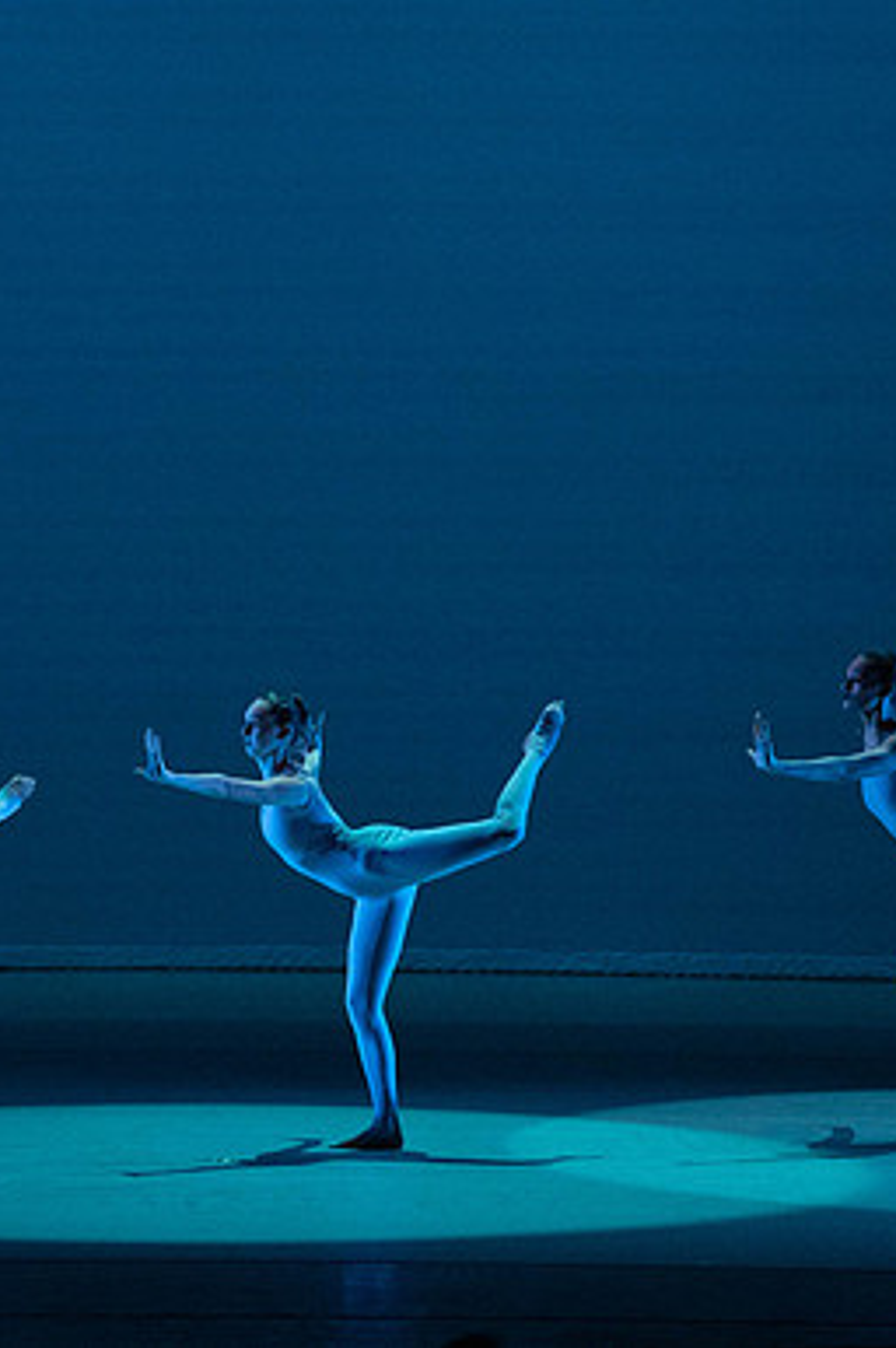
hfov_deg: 5.1
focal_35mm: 270
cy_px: 674
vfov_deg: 7.6
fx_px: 10097
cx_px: 392
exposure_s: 1/400
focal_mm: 179
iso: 16000
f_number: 5.6
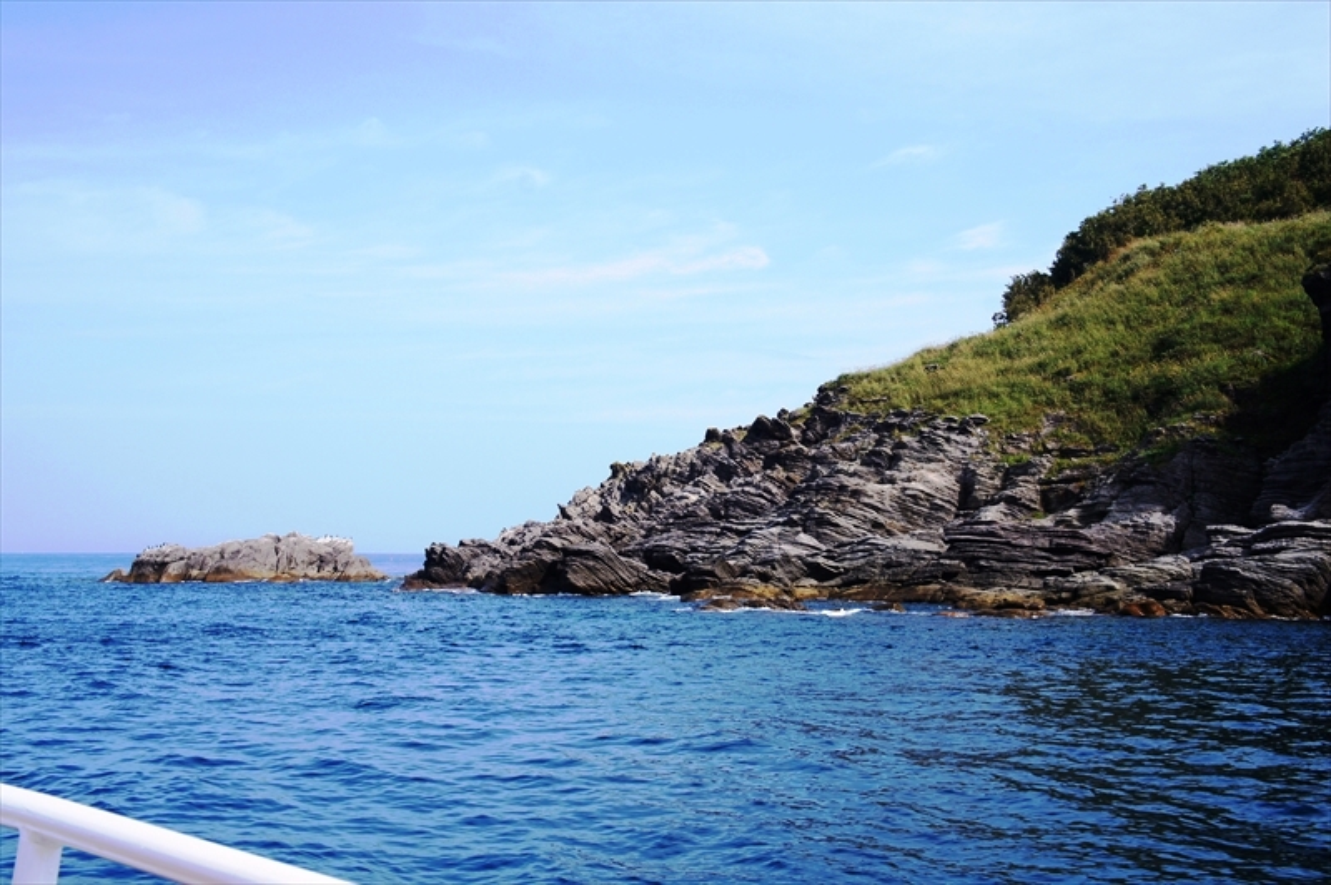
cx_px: 666
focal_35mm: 45
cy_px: 442
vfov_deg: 29.8
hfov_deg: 43.6
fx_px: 1662
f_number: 13
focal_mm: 30
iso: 200
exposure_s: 1/160
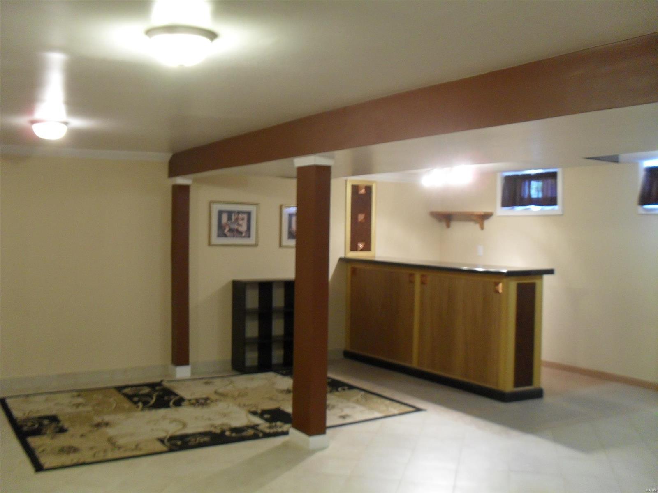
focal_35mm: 35
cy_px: 246
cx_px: 329
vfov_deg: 40.7
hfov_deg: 52.6
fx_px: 665
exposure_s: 1/6
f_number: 3.2
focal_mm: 6.3
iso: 200
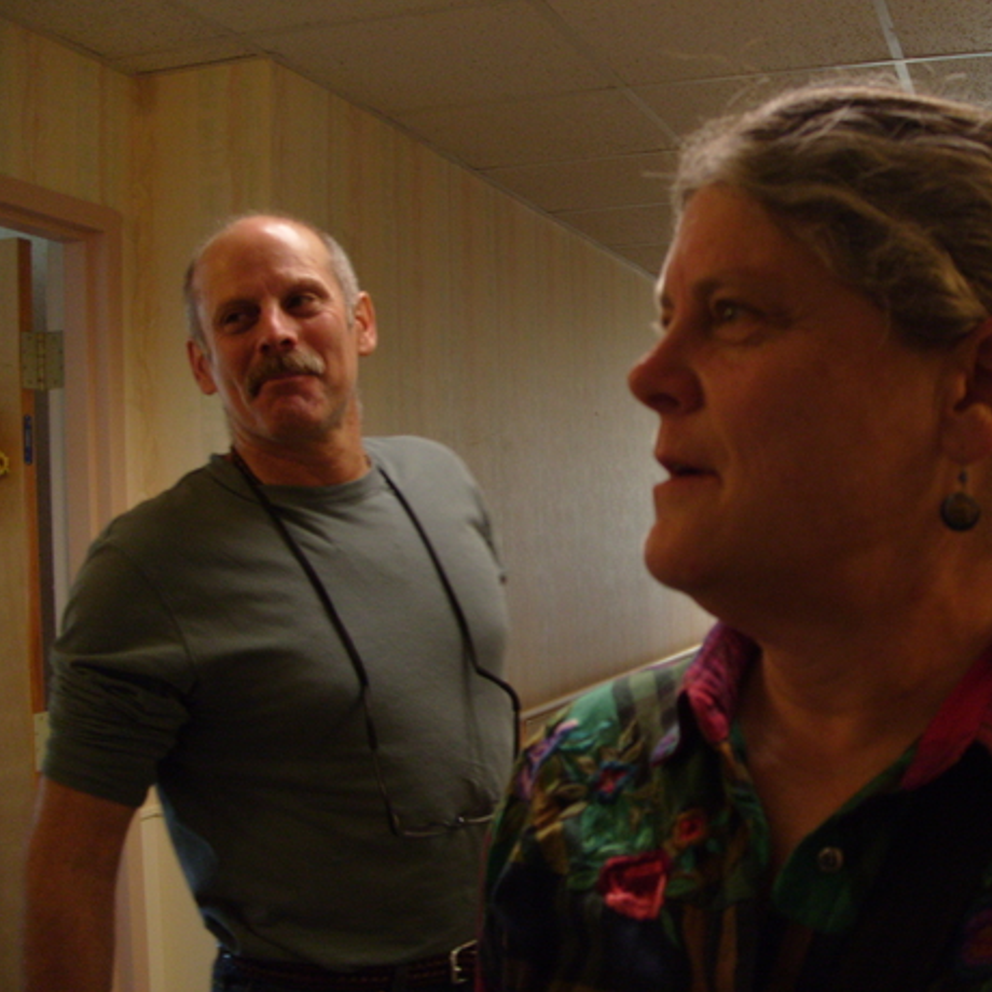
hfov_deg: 38.7
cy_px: 492
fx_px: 1394
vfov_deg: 39.2
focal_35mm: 43
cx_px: 673
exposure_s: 1/45
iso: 160
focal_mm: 7.8
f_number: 2.8
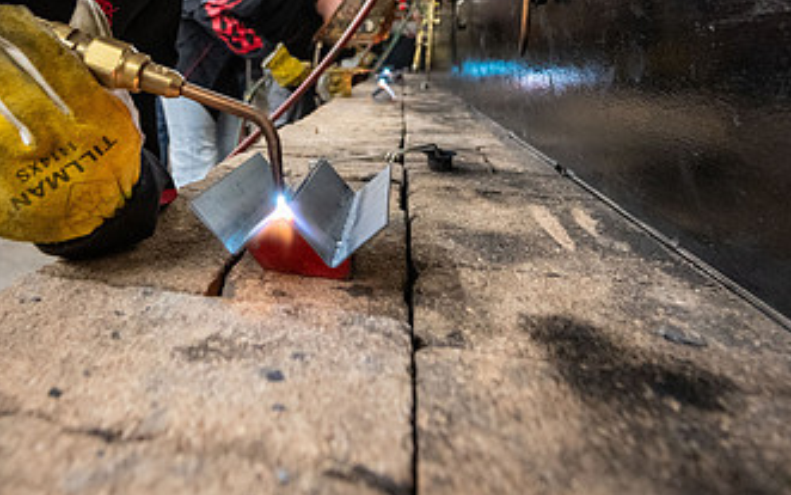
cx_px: 284
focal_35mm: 25
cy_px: 61
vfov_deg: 45.3
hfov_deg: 71.0
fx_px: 539
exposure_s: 1/160
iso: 2500
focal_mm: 14
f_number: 4
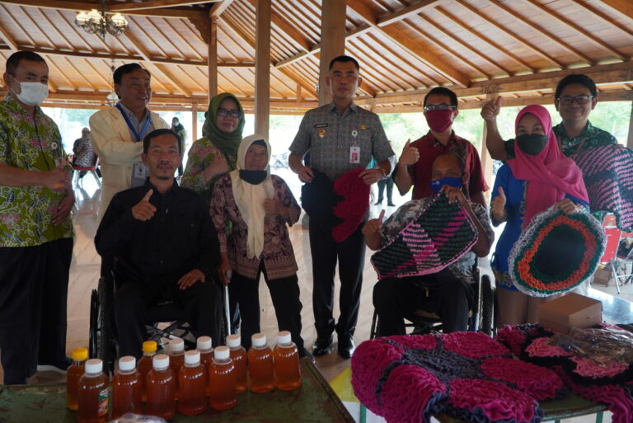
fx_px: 528
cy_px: 212
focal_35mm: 30
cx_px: 316
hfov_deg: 61.9
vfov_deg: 43.7
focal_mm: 20
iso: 500
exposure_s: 1/125
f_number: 4
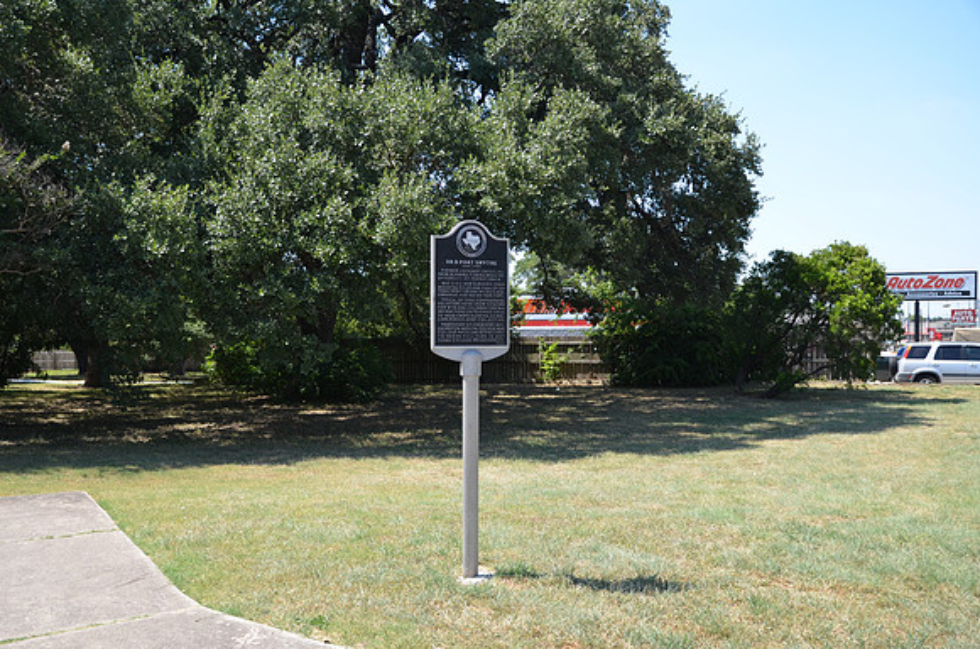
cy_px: 324
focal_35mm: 36
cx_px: 490
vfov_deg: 36.7
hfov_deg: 53.2
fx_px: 978
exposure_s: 1/125
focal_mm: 24
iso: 200
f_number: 5.6
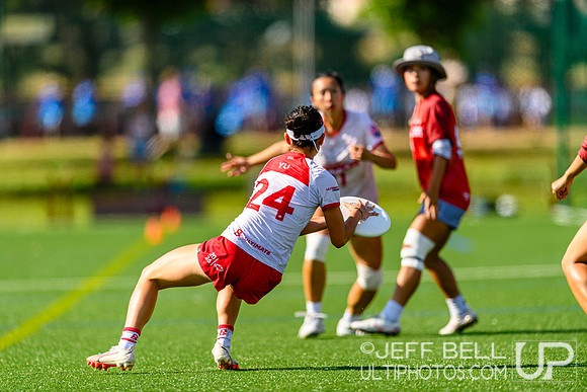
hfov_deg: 5.2
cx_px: 294
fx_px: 6523
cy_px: 196
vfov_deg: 3.4
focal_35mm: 400
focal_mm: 400
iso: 100
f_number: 3.2
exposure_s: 1/1600
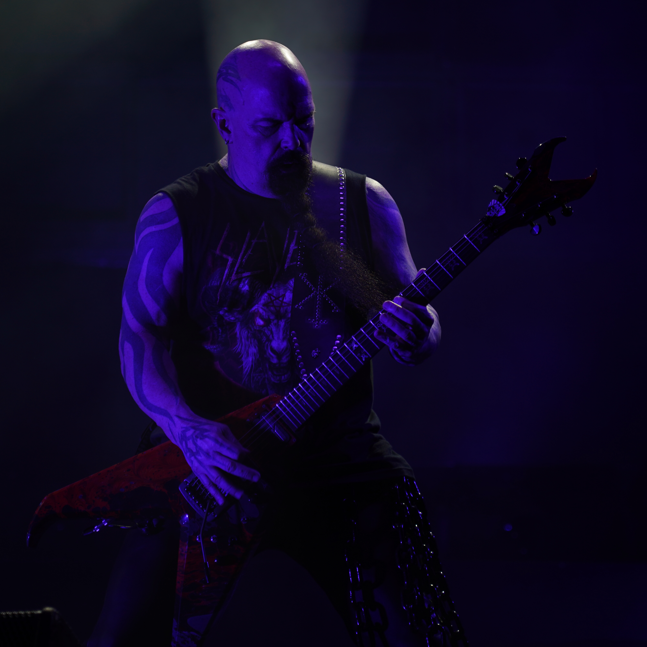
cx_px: 314
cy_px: 324
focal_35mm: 134
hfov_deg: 13.0
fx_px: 2834
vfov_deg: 13.0
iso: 100
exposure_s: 1/125
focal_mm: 105
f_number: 4
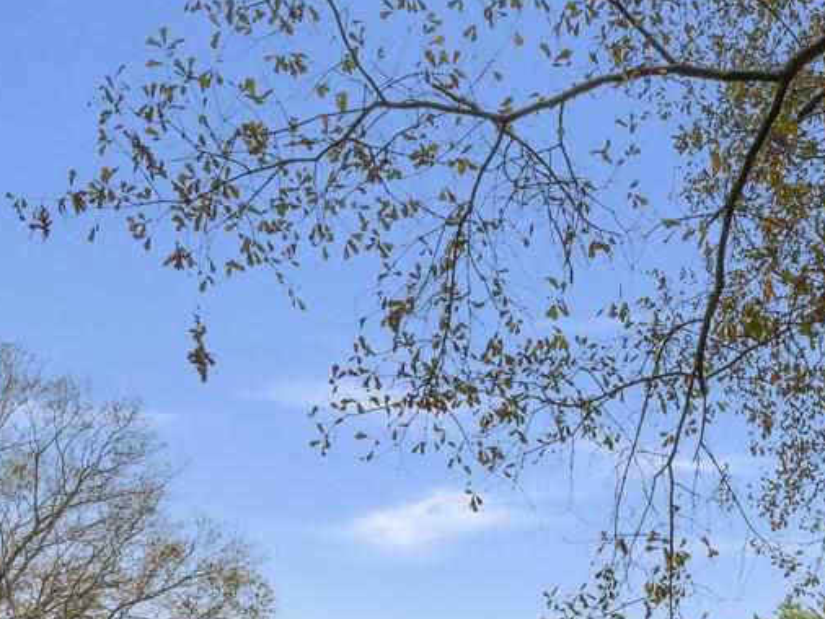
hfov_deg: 23.4
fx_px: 1880
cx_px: 879
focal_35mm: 79
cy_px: 1029
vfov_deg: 16.4
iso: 100
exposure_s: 1/25
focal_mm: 16.6
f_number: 9
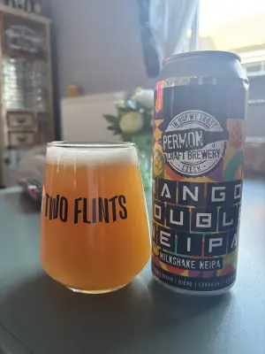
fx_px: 265
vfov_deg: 67.3
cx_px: 132
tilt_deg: -9.6
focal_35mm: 26
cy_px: 177
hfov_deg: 53.1
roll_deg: -0.4
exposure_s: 1/50
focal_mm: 5.96
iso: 320
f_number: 1.6
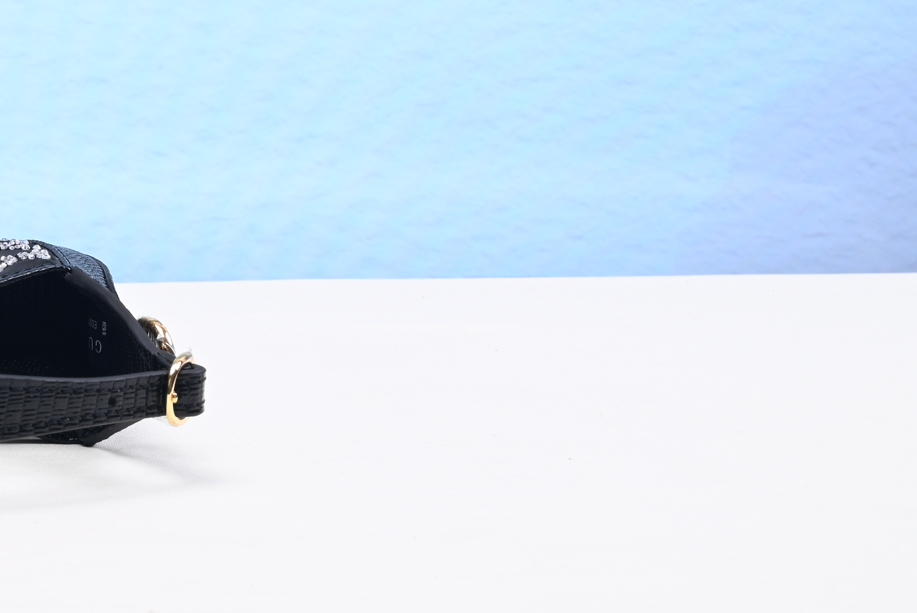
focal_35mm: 86
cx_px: 0
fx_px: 2192
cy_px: -28
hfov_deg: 22.7
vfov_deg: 15.6
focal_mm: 38
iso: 100
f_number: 16
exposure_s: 1/2
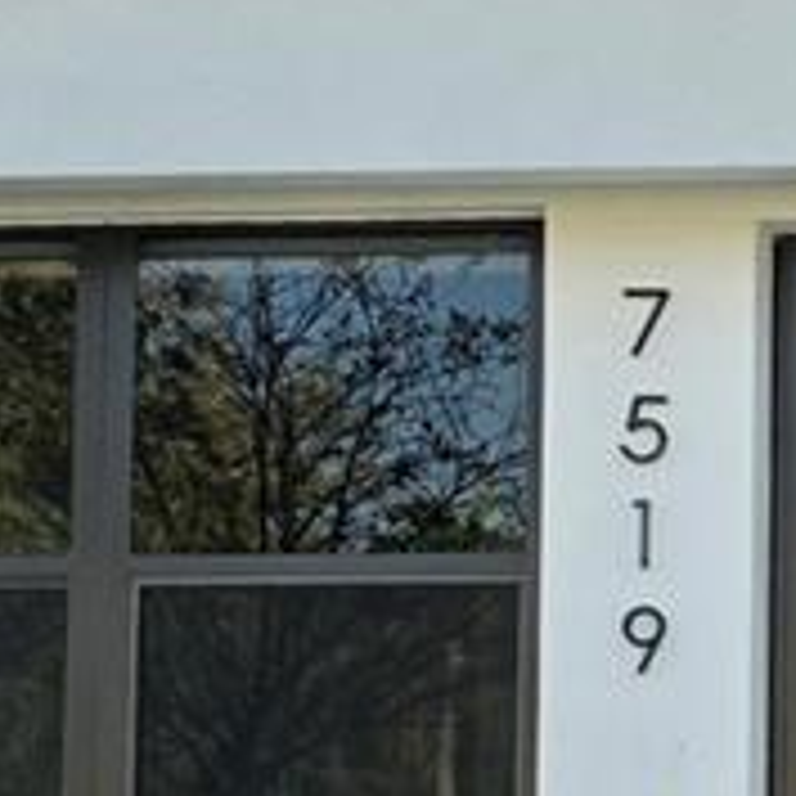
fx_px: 3590
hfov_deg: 12.1
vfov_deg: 12.6
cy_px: 229
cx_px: 1156
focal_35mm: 138
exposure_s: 1/345
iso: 12
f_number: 1.7
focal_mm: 6.3
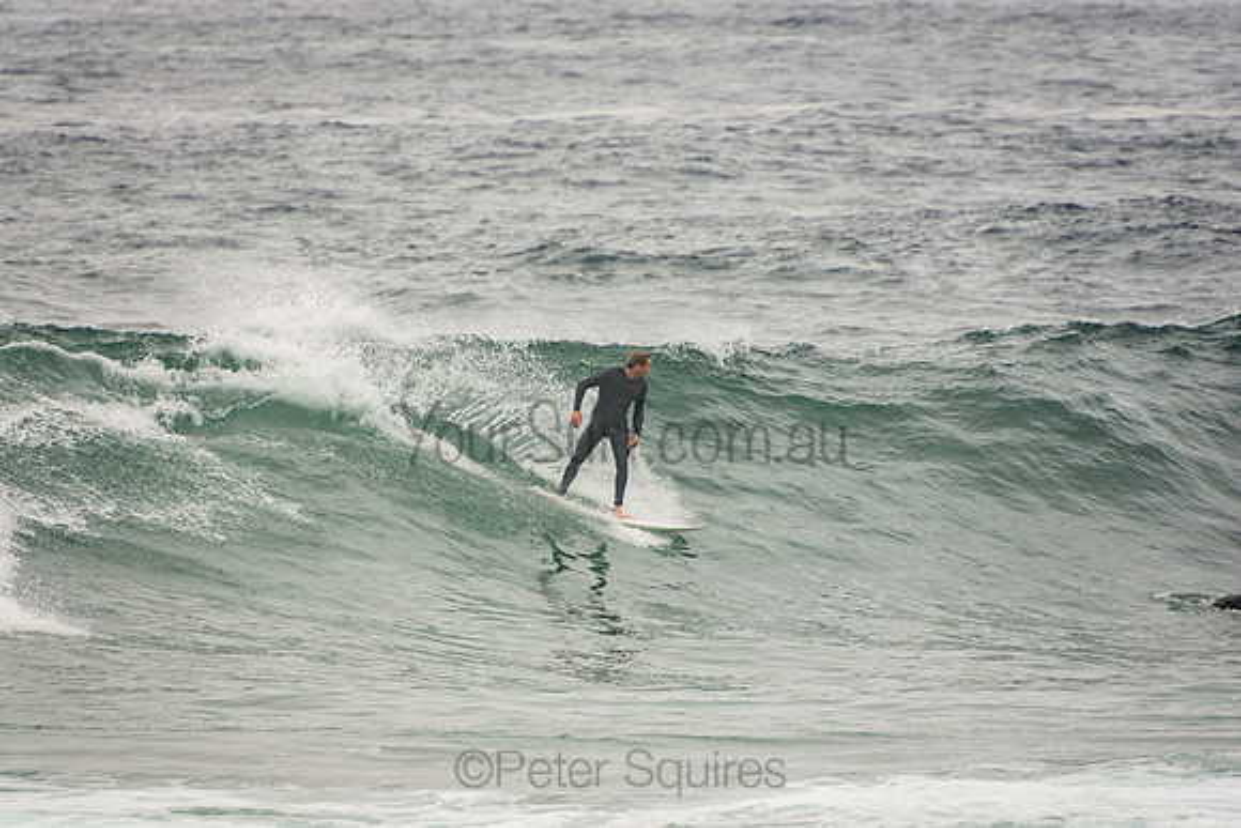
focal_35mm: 600
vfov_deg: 2.3
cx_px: 620
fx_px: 20687
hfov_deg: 3.4
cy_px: 414
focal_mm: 400
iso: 220
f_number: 5.6
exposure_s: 1/1250
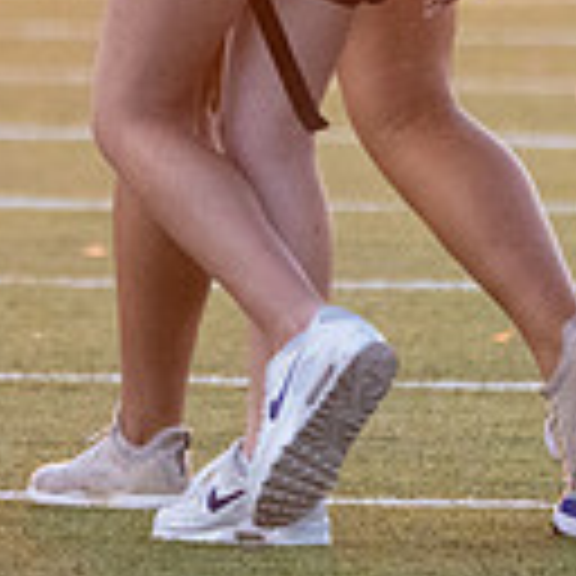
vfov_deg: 1.0
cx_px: 187
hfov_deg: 1.0
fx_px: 33867
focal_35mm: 1799
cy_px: -306
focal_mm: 385
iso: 2500
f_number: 5.6
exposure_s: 1/1000
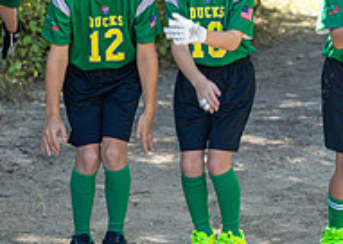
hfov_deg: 10.8
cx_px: 311
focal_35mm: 186
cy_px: 41
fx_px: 1810
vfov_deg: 7.7
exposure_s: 1/250
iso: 125
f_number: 3.2
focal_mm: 50
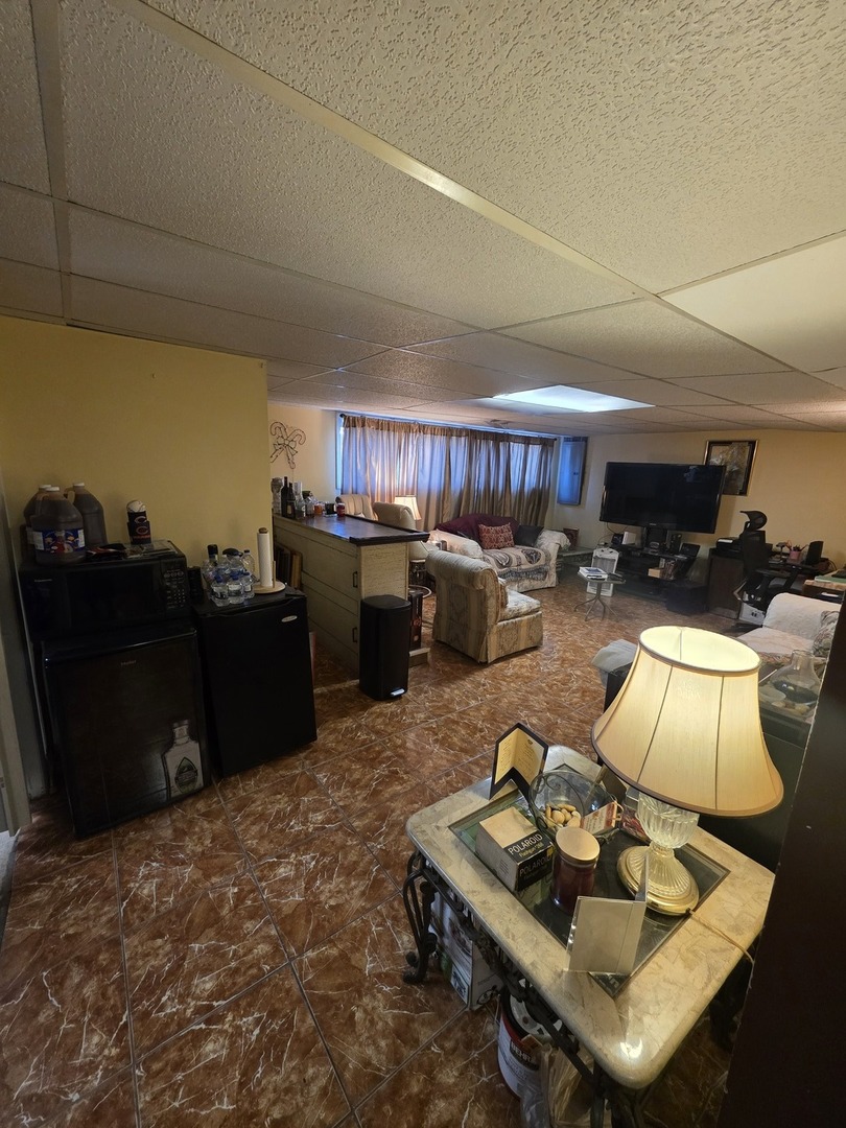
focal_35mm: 13
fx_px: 424
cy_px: 564
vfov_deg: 106.2
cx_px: 423
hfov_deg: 89.9
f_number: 1.9
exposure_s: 1/60
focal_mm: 2.2
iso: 400
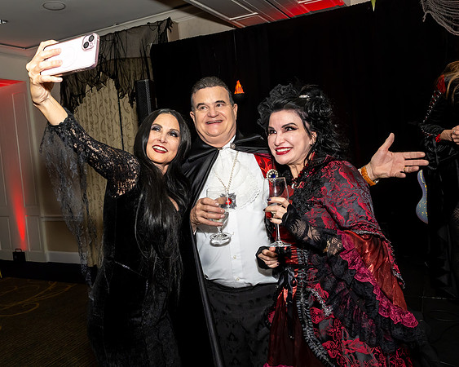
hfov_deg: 56.8
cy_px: 165
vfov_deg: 47.0
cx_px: 189
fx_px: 421
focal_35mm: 31
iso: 800
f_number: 8
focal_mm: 17
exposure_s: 1/250
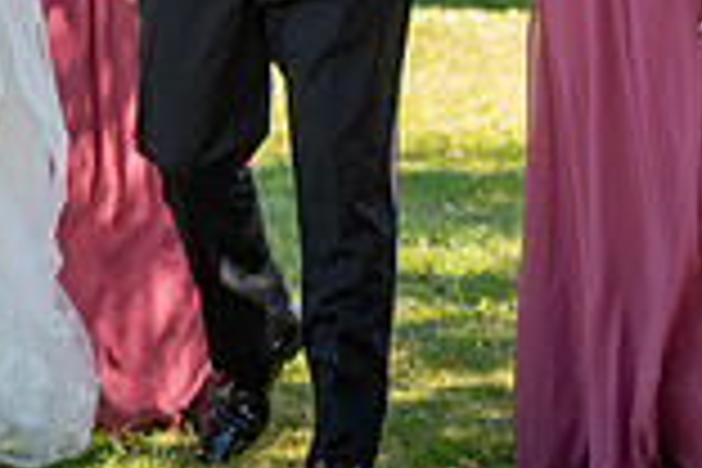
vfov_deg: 6.6
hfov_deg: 9.9
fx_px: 3997
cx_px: -194
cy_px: -189
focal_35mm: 205
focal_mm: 55
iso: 250
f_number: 3.2
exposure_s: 1/800
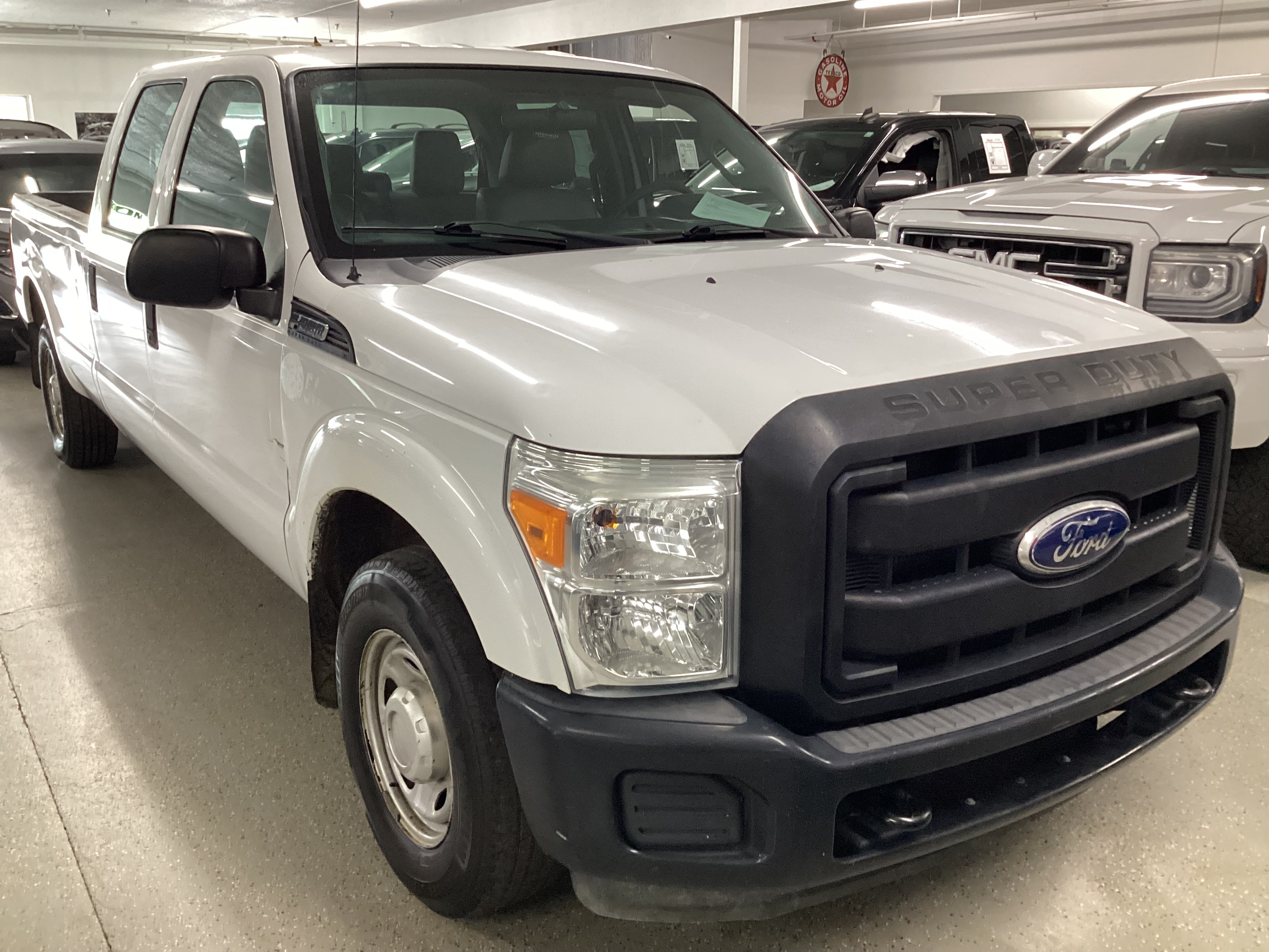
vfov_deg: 45.4
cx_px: 634
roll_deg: -0.6
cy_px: 476
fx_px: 1136
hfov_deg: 58.4
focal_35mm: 31
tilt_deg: -17.0
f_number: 2.4
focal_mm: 3.3
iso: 250
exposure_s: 1/60
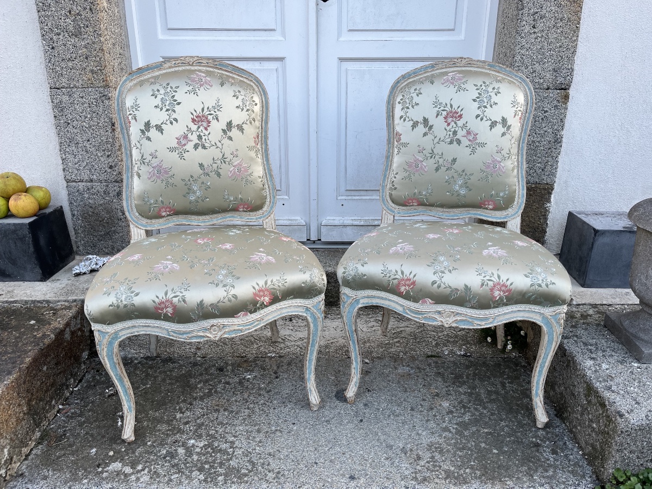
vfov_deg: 53.1
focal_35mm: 26
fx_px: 490
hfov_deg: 67.3
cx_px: 326
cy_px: 244
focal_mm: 5.1
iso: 40
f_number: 1.6
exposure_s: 1/289
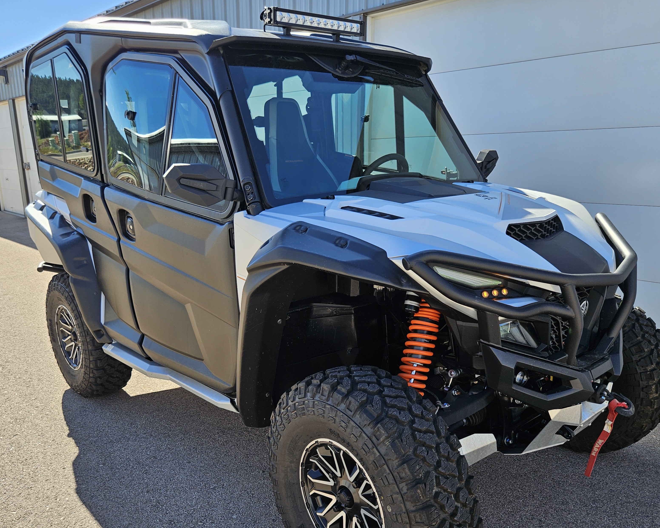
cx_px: 324
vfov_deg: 49.7
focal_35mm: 29
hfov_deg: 60.4
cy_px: 315
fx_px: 566
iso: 25
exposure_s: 1/645
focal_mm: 5.4
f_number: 1.8
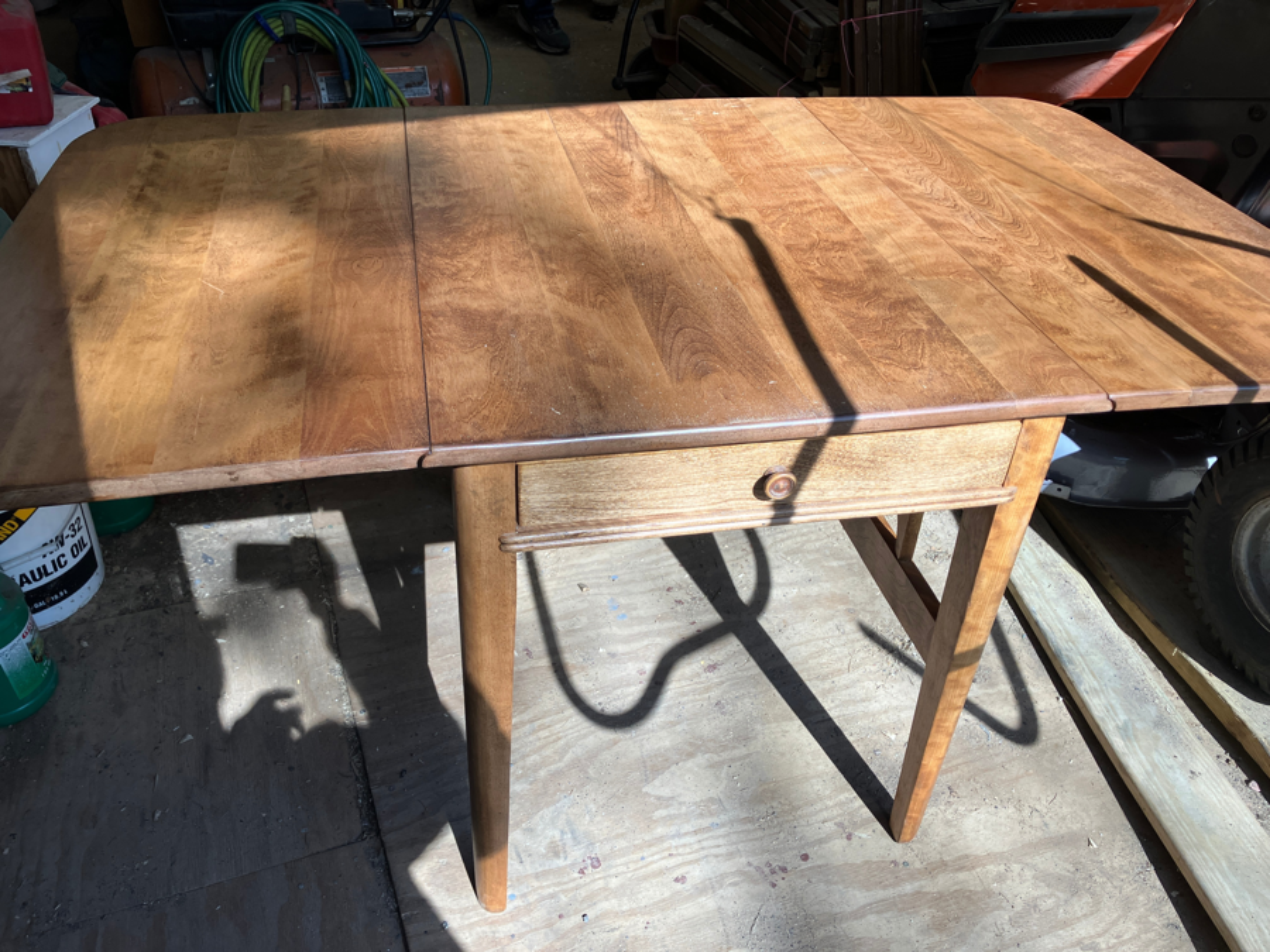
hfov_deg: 63.4
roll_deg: -0.3
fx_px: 1027
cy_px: 476
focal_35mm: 28
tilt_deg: -36.2
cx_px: 635
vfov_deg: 49.7
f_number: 1.8
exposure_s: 1/747
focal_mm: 3.99
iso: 32
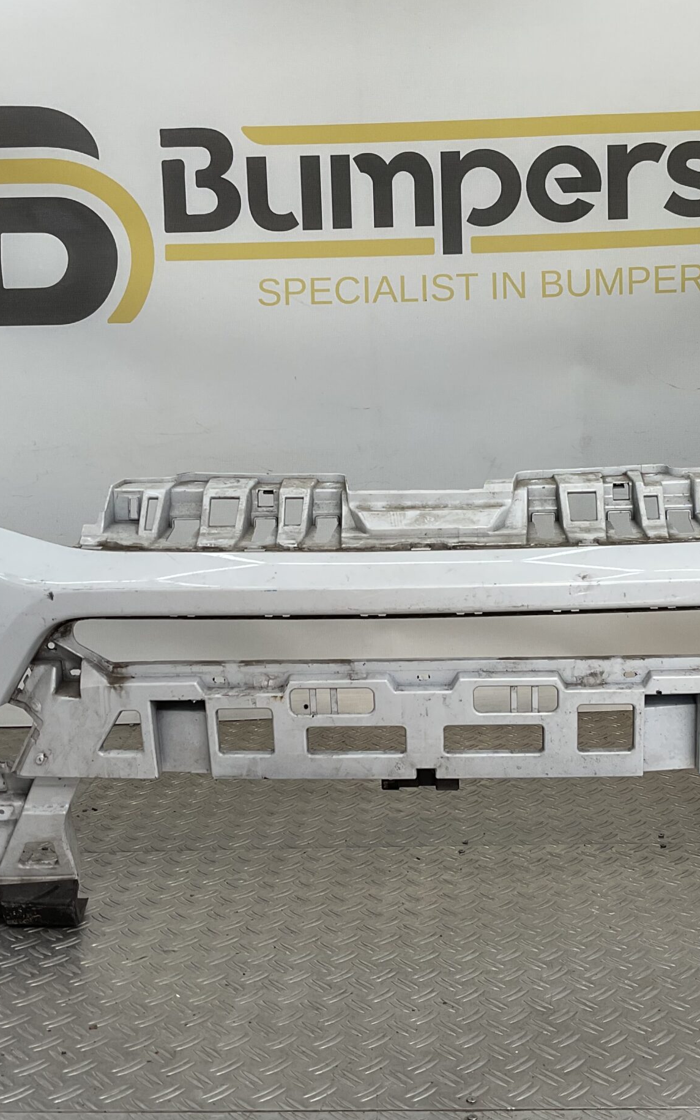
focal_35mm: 43
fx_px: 1312
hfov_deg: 29.8
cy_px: 547
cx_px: 434
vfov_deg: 46.2
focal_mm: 3
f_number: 1.8
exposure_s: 1/237
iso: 16
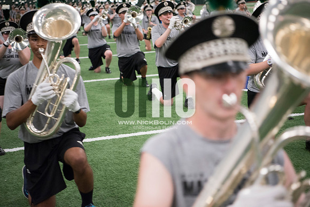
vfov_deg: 19.5
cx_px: 155
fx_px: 603
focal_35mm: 70
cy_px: 104
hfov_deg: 28.8
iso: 3200
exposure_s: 1/200
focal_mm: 70
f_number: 3.2
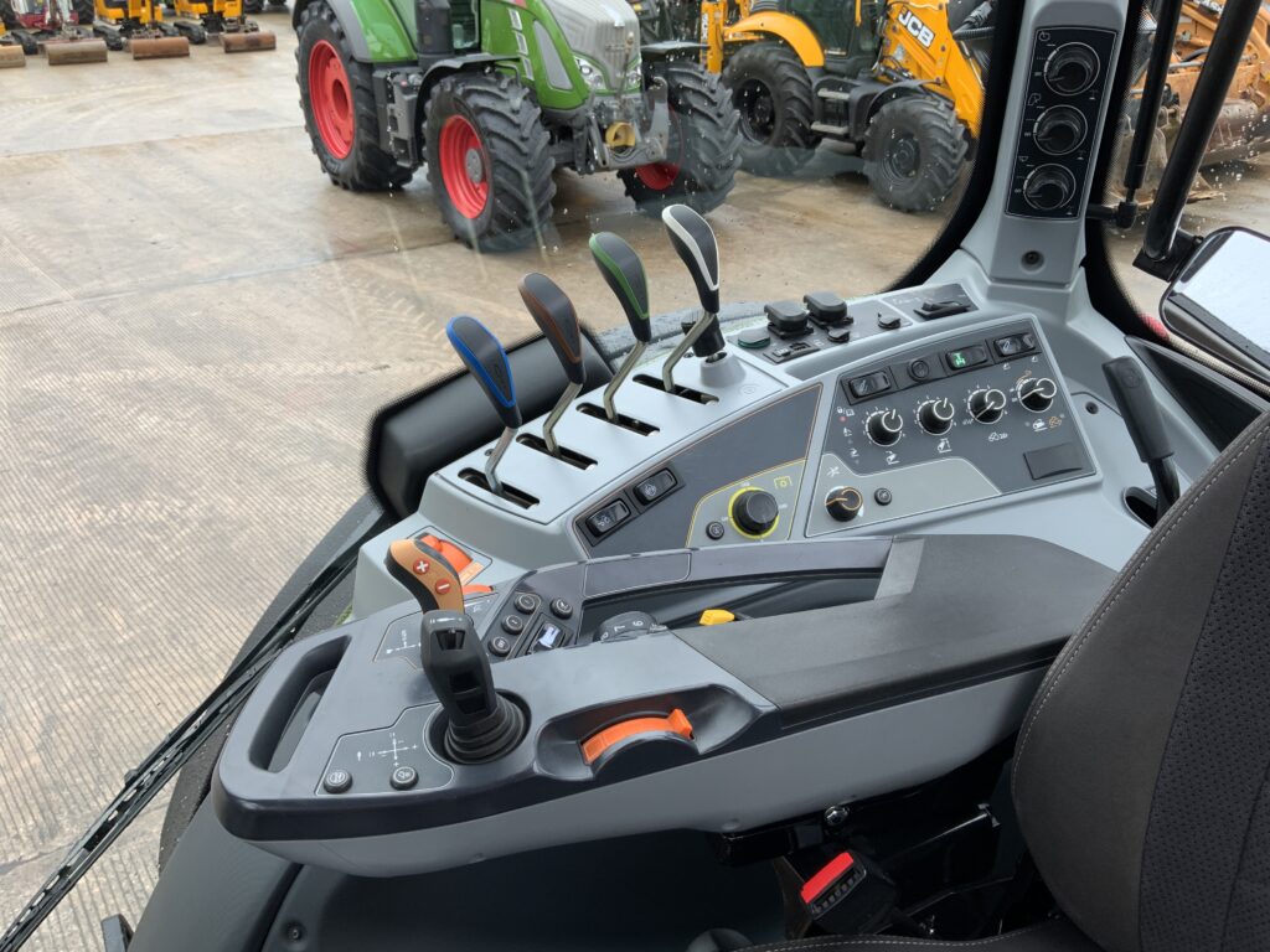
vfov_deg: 48.2
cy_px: 476
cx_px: 635
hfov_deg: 61.7
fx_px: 1064
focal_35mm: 29
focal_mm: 3
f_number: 1.8
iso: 16
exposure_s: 1/249
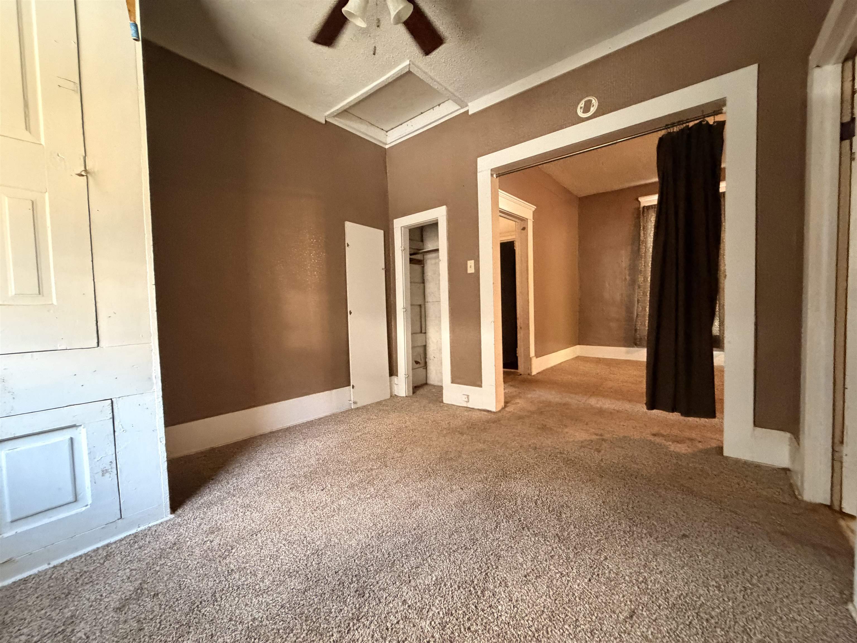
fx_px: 347
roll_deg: +1.7
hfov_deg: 102.1
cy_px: 322
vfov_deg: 85.7
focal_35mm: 14
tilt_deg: -1.3
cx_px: 428
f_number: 2.2
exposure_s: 1/40
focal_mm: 2.22
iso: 1000
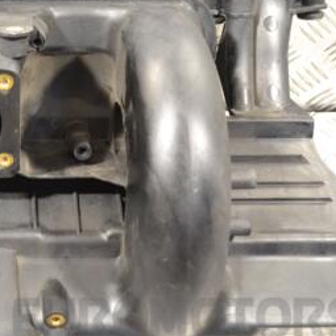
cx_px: -12
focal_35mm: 72
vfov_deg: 24.0
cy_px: 142
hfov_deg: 22.9
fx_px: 791
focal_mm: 24
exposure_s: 1/125
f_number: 5.6
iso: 3200
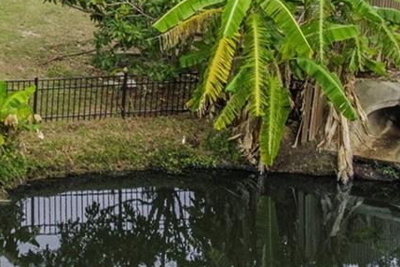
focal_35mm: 93
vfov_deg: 14.3
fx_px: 1033
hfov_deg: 19.5
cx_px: -176
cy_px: -33
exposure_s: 1/1250
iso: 100
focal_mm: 12.29
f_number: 2.8
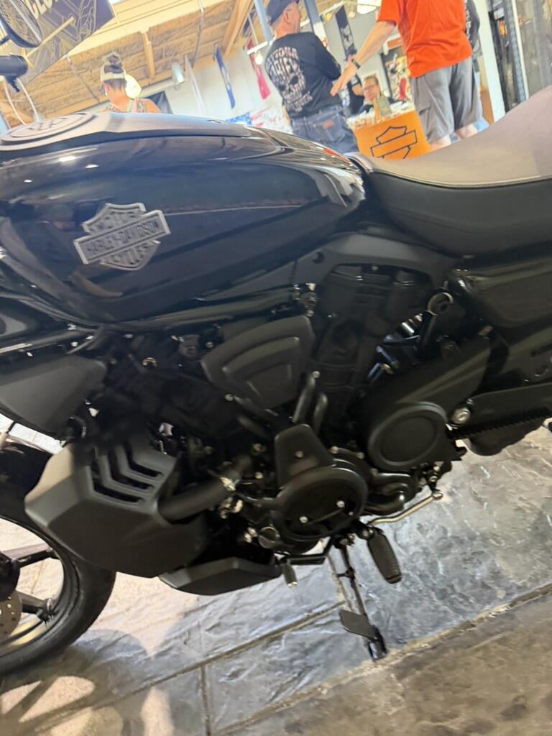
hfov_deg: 56.8
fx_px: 510
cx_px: 276
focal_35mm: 24
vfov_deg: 71.6
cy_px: 368
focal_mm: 6.76
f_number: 1.78
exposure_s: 1/60
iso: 500
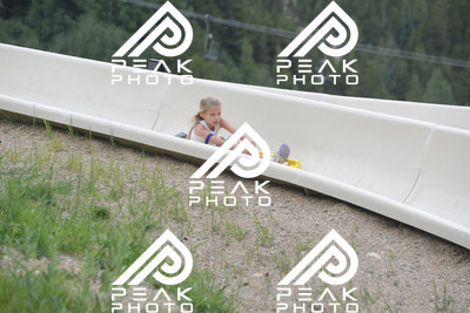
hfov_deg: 10.5
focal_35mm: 195
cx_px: 235
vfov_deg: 7.0
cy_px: 156
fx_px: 2547
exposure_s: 1/640
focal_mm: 195
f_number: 6.3
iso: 720
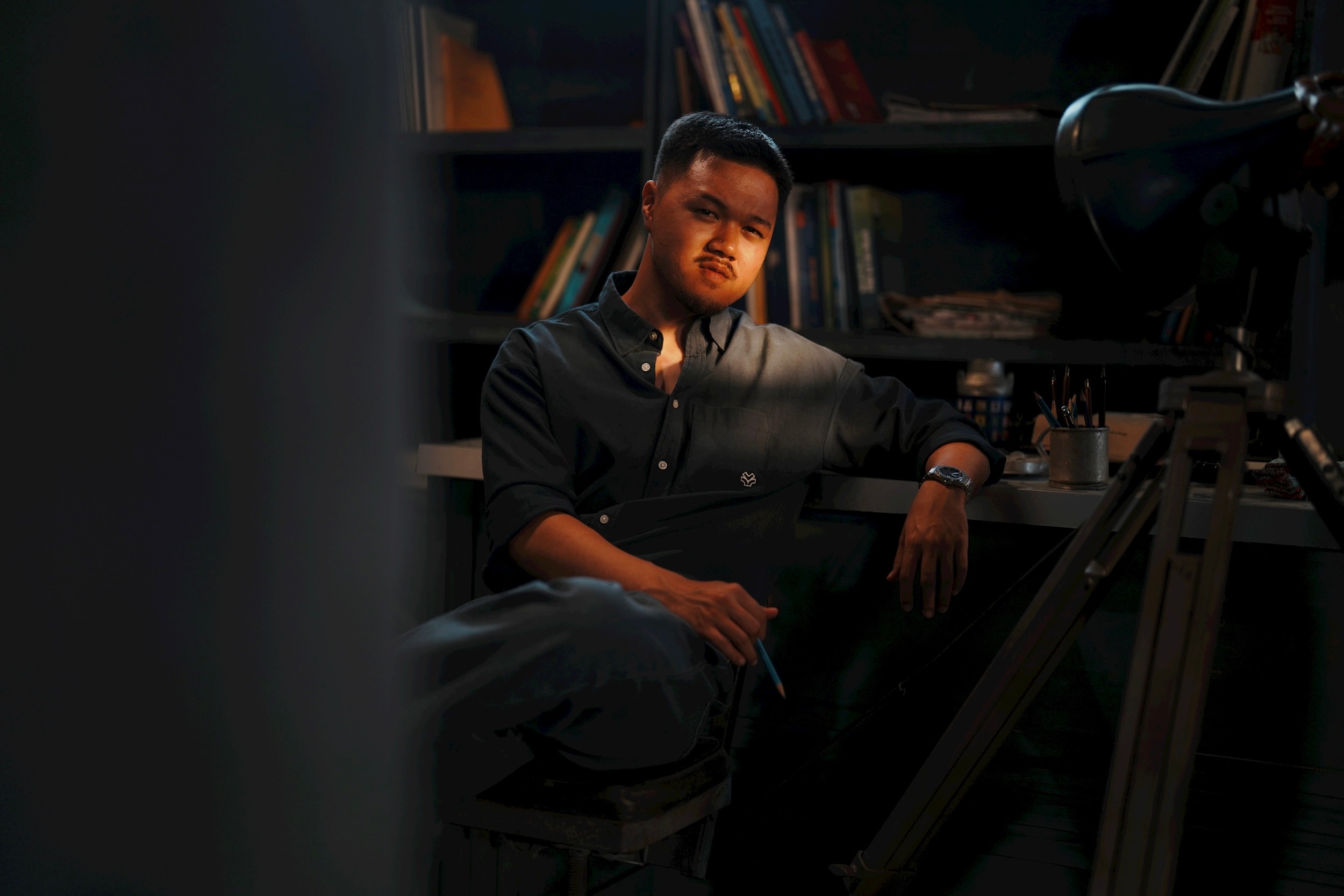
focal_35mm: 50
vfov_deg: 27.0
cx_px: 672
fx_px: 1867
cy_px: 448
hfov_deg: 39.6
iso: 250
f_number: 1.2
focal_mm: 50
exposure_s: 1/200
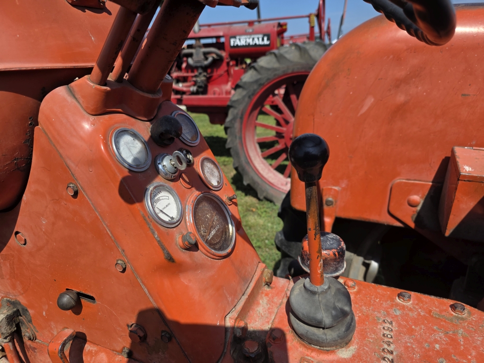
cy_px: 182
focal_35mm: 23
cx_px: 242
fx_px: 322
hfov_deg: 73.9
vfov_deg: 58.9
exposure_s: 1/7626
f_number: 1.7
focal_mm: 6.3
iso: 80
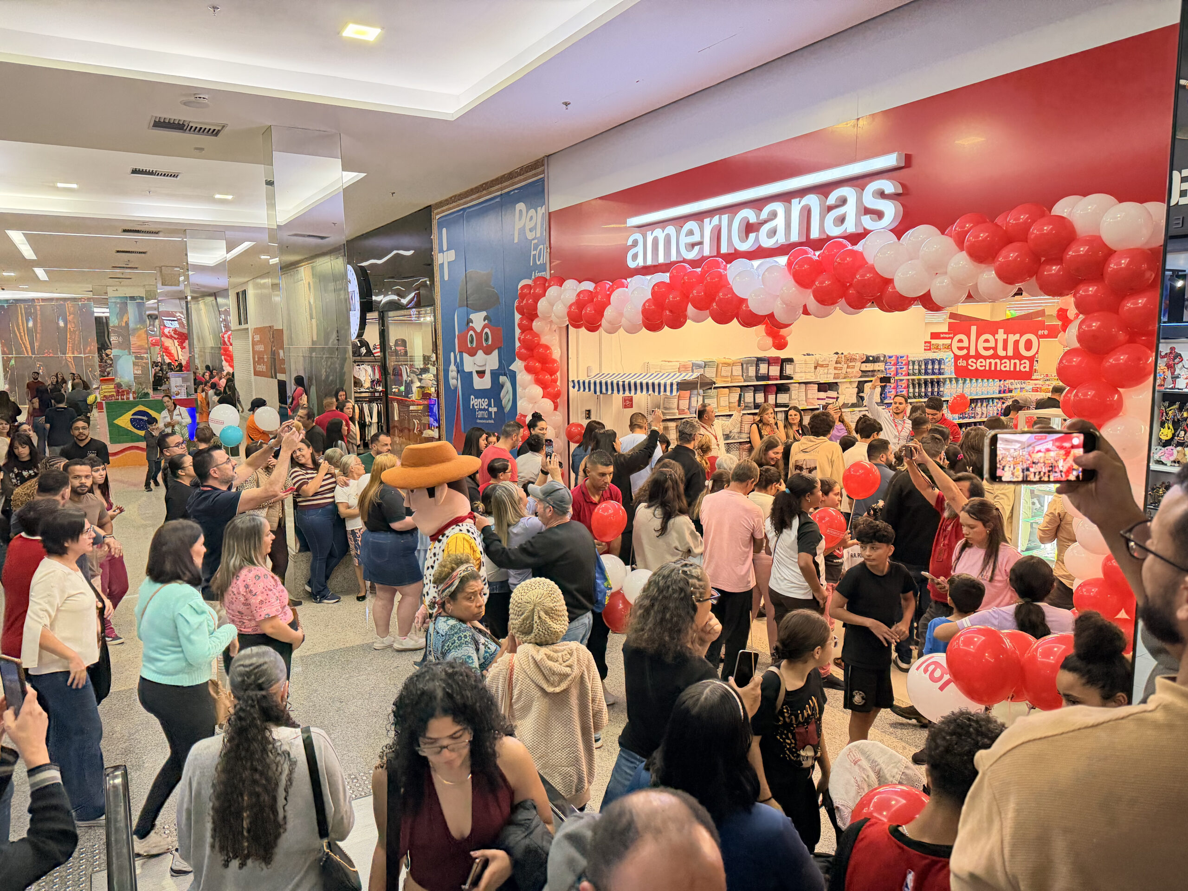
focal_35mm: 24
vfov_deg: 56.8
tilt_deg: -8.1
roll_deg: +1.1
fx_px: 824
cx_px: 594
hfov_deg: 71.6
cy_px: 446
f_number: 1.78
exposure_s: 1/120
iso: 400
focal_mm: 6.76
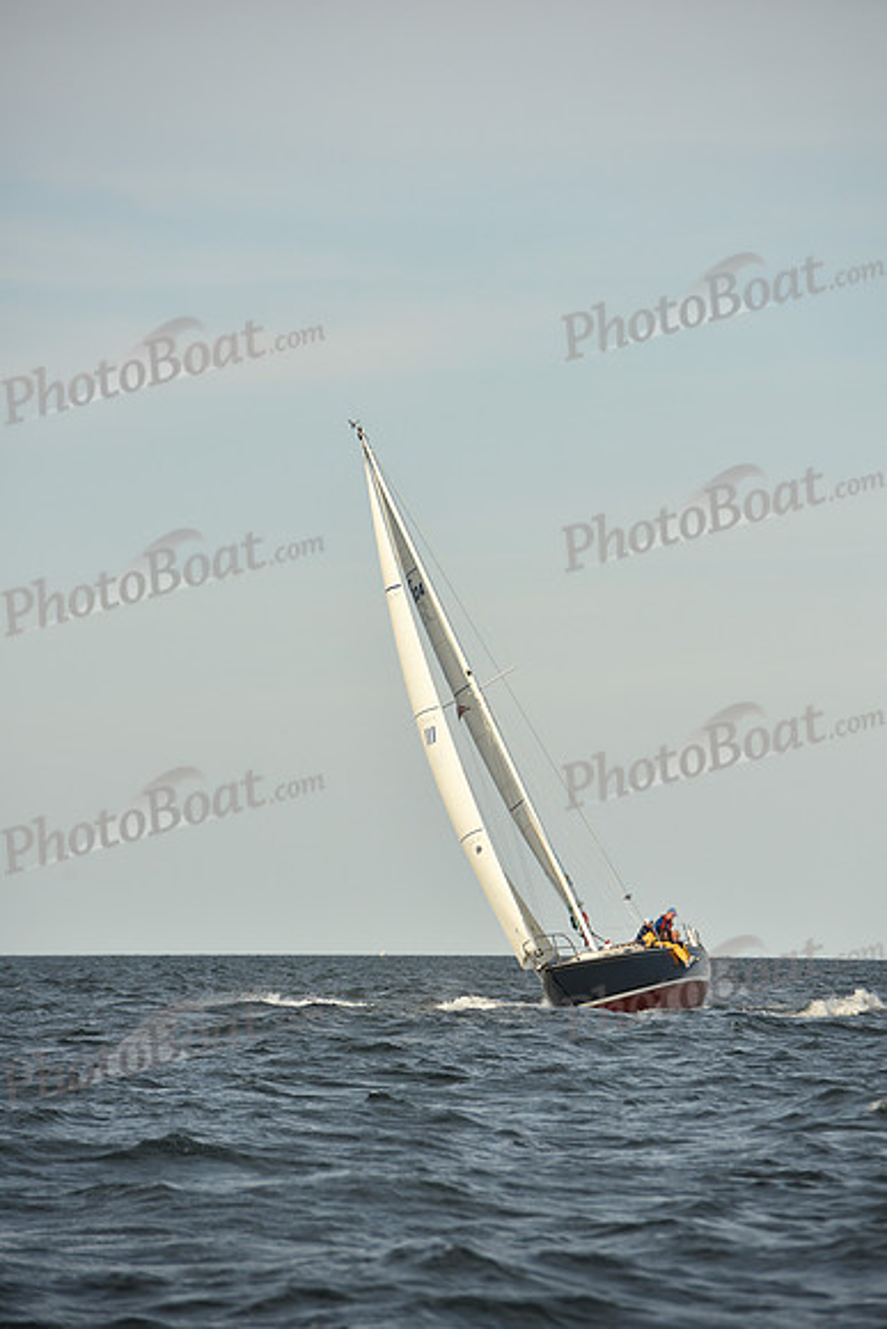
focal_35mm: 200
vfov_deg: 10.3
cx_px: 444
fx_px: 7387
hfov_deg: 6.9
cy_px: 664
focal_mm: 200
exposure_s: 1/1600
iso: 250
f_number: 5.6
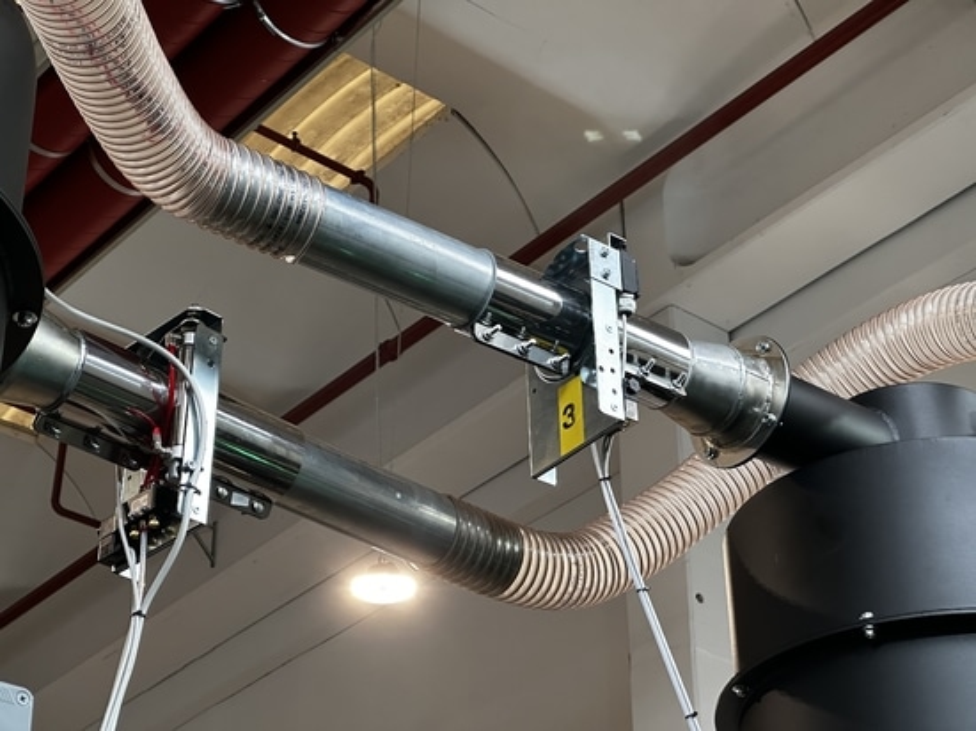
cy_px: 366
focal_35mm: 77
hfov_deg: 25.3
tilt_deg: +32.4
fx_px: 2170
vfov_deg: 19.1
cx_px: 488
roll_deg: +0.8
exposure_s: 1/50
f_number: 2.8
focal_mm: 9
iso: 250
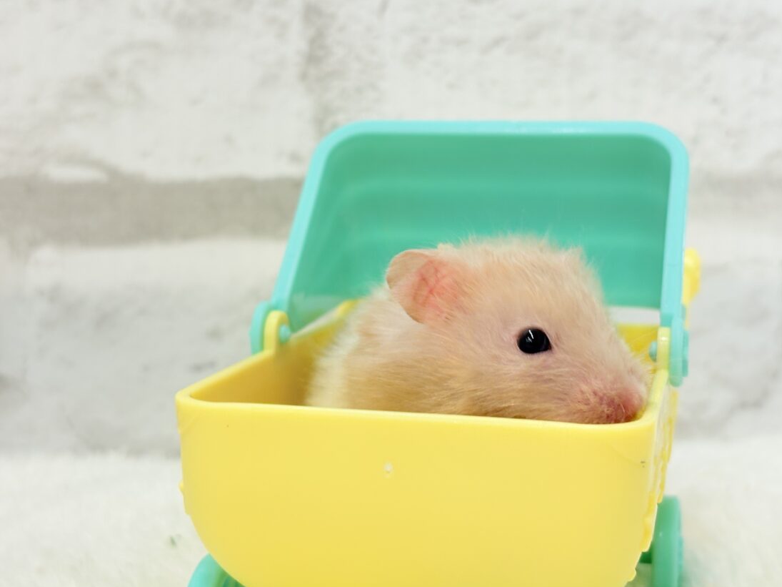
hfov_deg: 33.8
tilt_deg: -5.8
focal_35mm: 57
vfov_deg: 25.6
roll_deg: -0.2
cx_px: 394
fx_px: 1288
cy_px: 275
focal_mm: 5.96
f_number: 1.6
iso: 40
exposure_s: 1/50
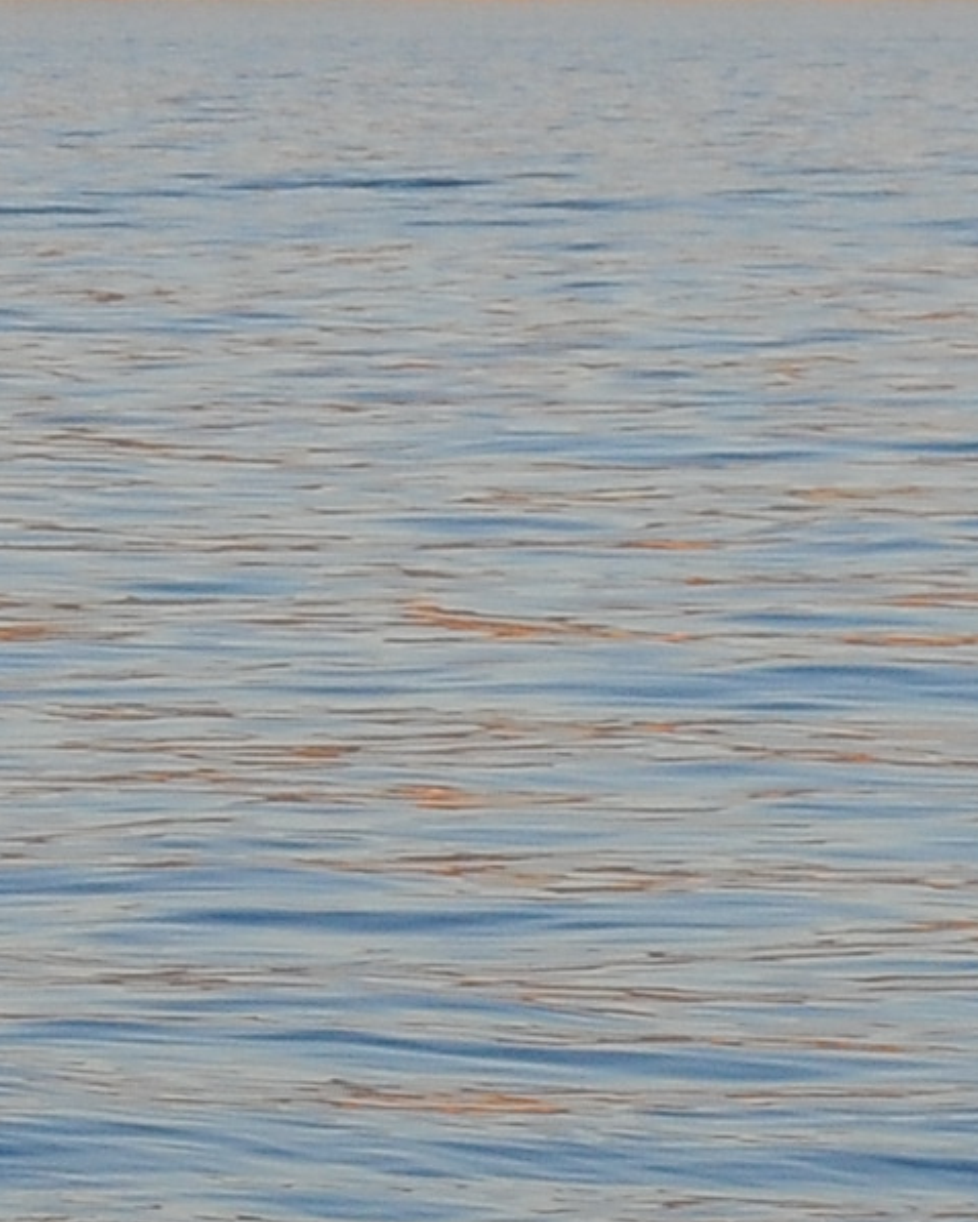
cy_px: 178
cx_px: -1946
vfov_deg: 3.5
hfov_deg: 2.7
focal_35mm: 556
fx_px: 20125
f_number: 6.3
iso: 200
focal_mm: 55
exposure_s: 1/160
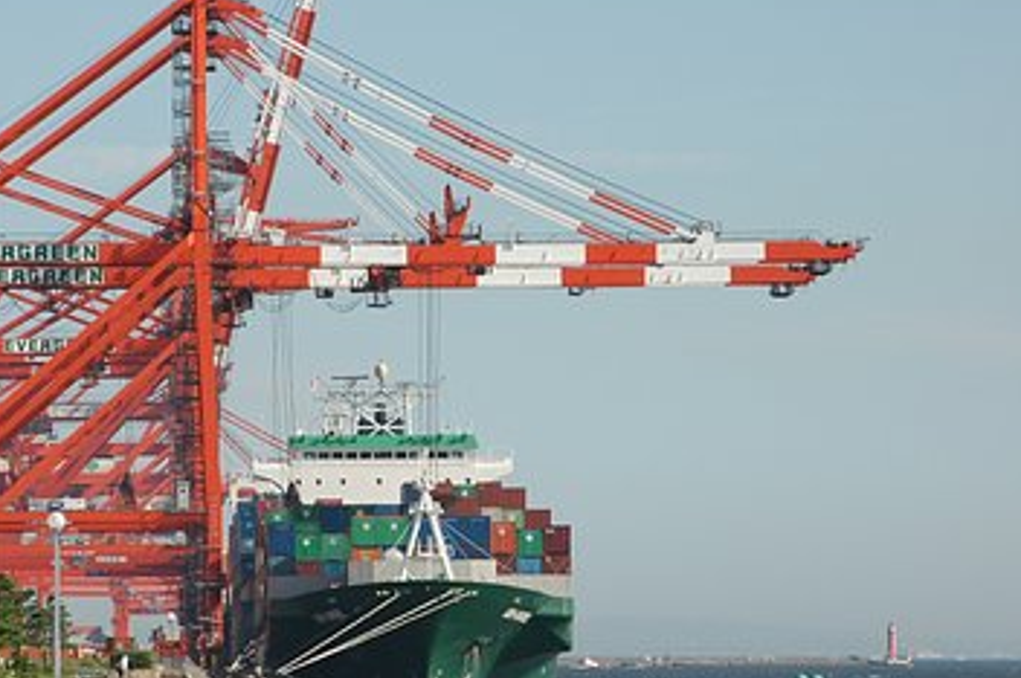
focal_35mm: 262
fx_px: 7424
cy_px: 409
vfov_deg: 5.2
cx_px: 357
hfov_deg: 7.9
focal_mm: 120
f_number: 6
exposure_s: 1/1000
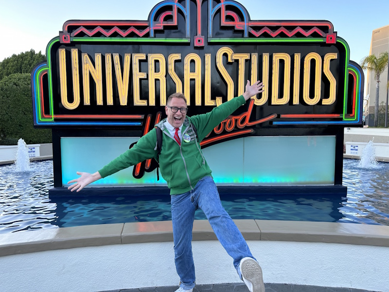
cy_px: 146
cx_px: 194
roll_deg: +0.1
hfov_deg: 71.6
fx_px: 270
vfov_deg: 56.8
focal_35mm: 24
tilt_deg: -6.7
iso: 64
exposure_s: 1/164
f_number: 1.78
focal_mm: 6.86
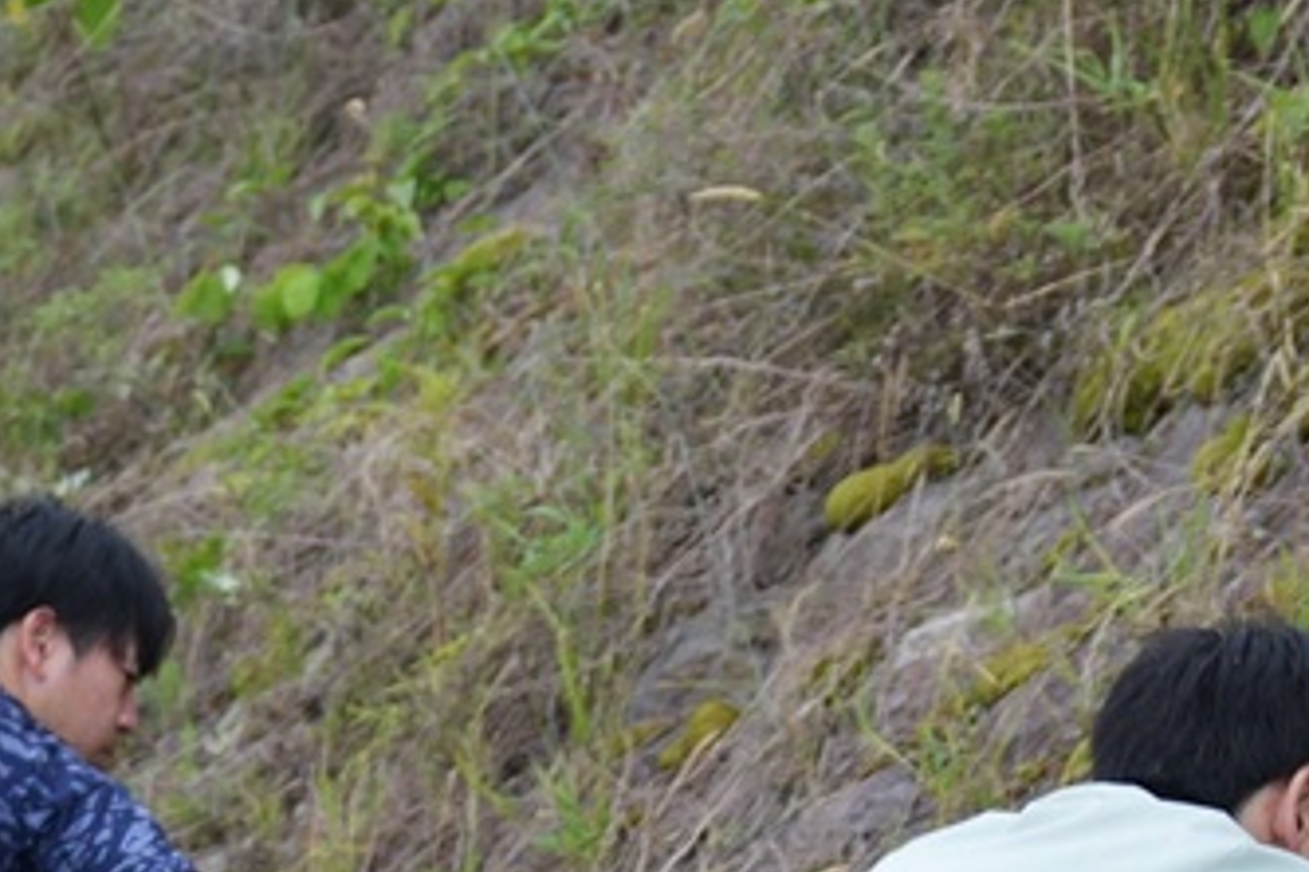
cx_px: -354
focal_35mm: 230
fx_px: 8362
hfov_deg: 8.8
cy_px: 1308
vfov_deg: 5.9
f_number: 2.8
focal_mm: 34
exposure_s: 1/80
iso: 125
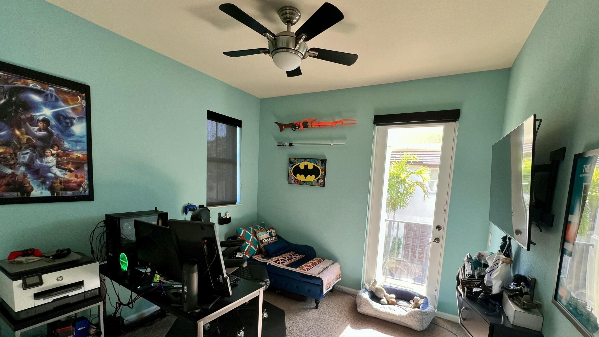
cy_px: 207
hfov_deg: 103.0
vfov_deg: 69.6
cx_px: 304
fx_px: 238
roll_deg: -2.4
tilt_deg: -7.3
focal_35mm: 15
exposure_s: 1/99
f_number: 1.8
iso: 50
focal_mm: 1.57
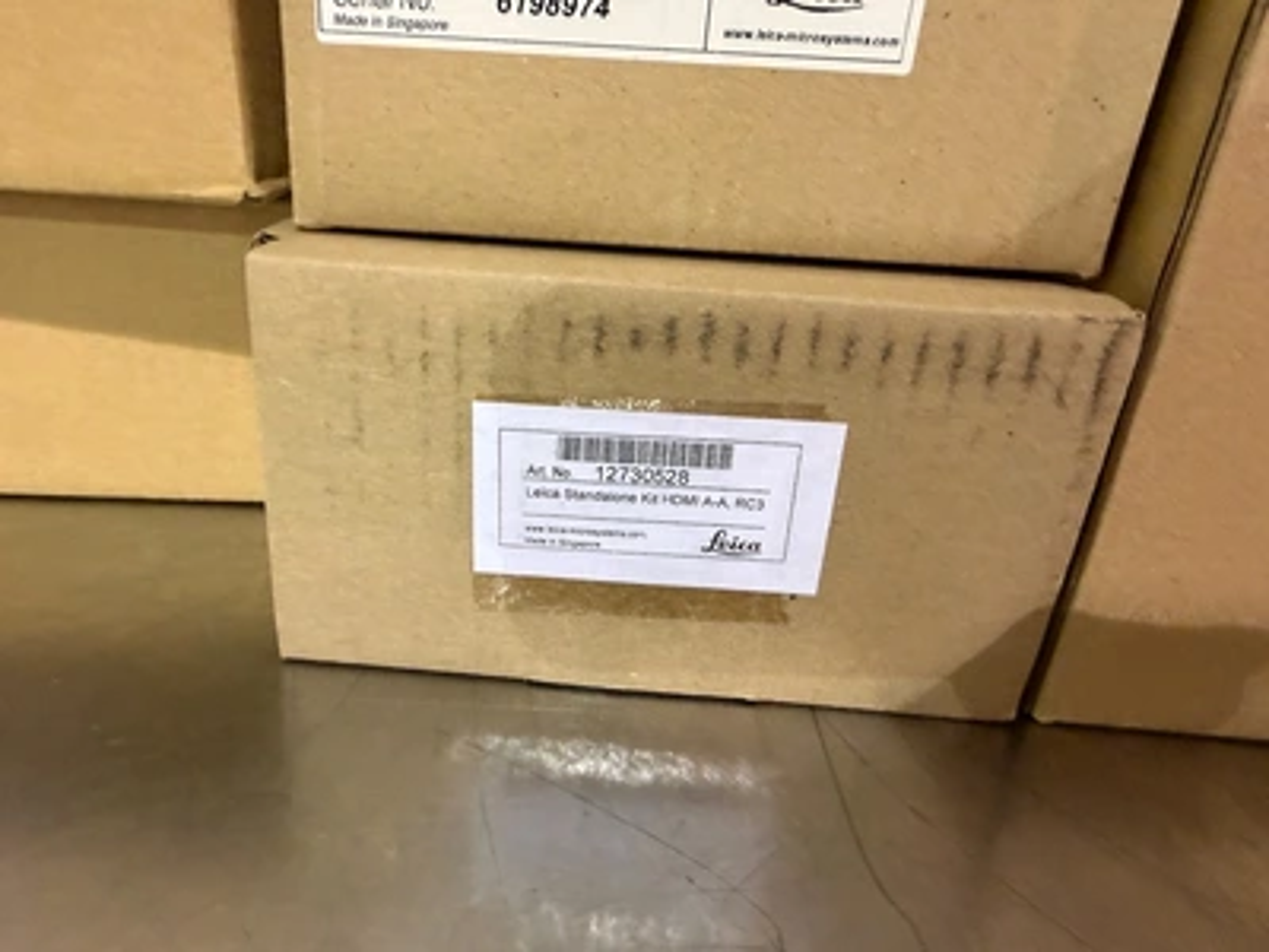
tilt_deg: -26.7
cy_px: 476
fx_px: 880
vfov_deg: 56.8
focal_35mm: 24
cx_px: 634
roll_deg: -3.3
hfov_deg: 71.6
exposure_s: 1/60
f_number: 2.2
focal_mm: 2.22
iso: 500
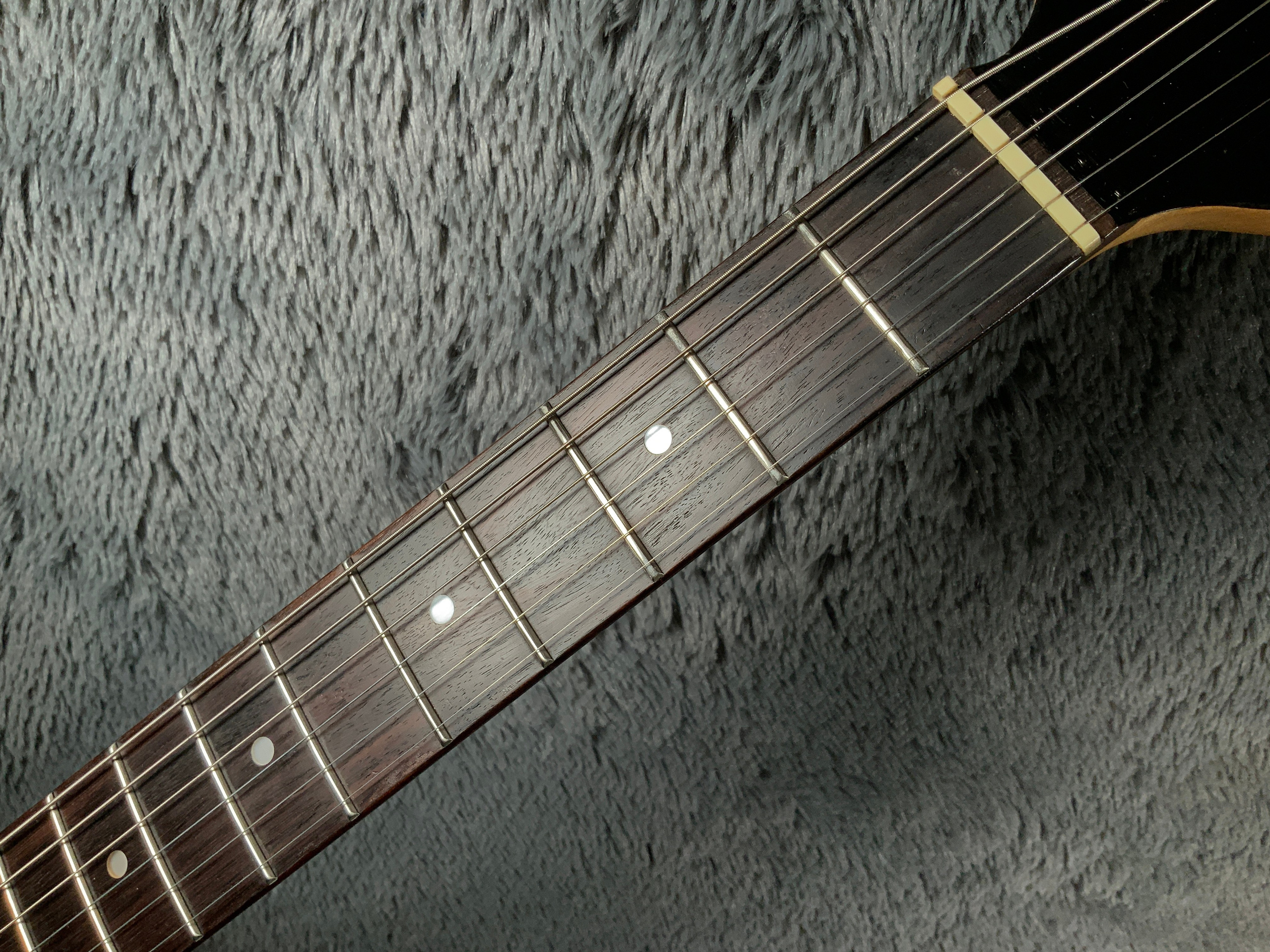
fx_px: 1064
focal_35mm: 29
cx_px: 635
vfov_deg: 48.2
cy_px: 476
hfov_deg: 61.7
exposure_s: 1/312
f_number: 1.8
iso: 32
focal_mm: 3
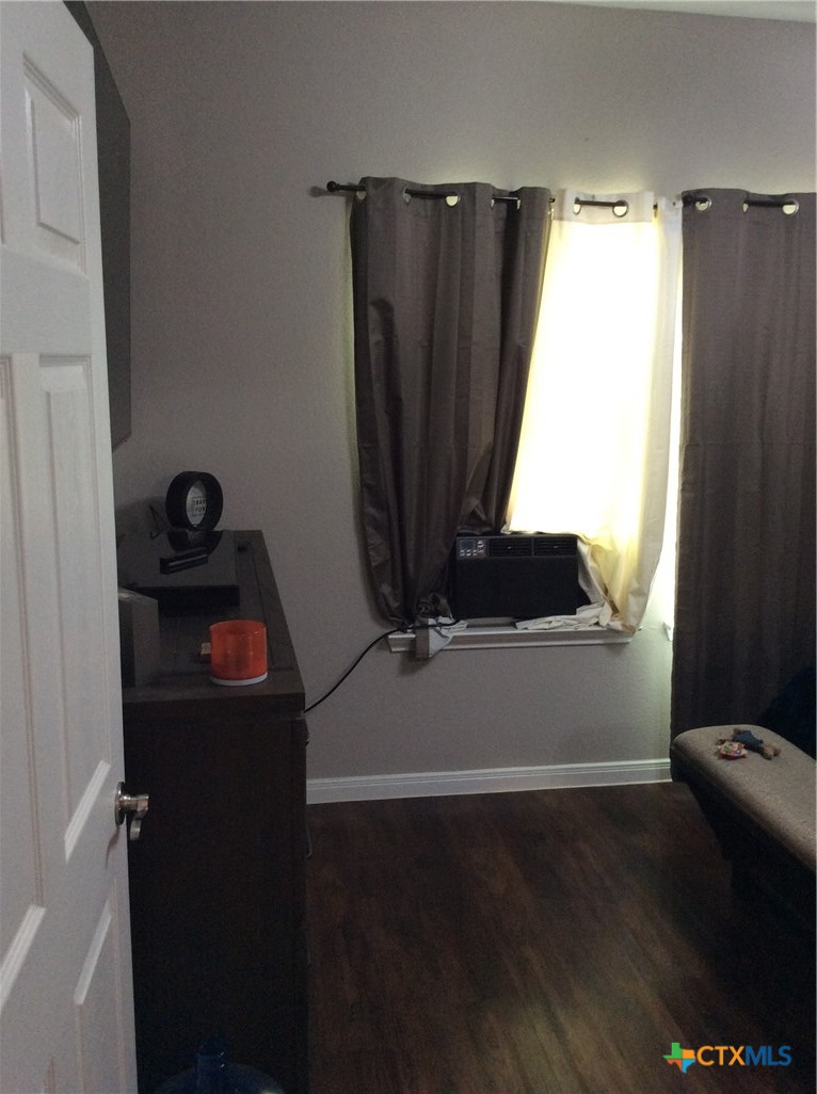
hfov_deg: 44.0
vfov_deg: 56.9
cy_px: 547
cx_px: 408
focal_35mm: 32
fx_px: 1010
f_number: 2.4
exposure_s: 1/24
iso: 125
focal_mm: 3.3
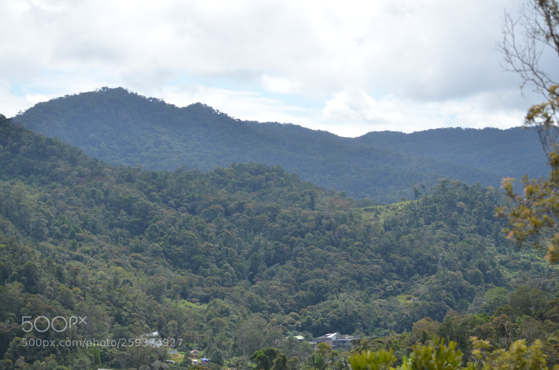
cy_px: 185
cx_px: 280
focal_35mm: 87
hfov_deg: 23.4
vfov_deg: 15.6
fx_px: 1348
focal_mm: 58
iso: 500
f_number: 5
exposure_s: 1/2500
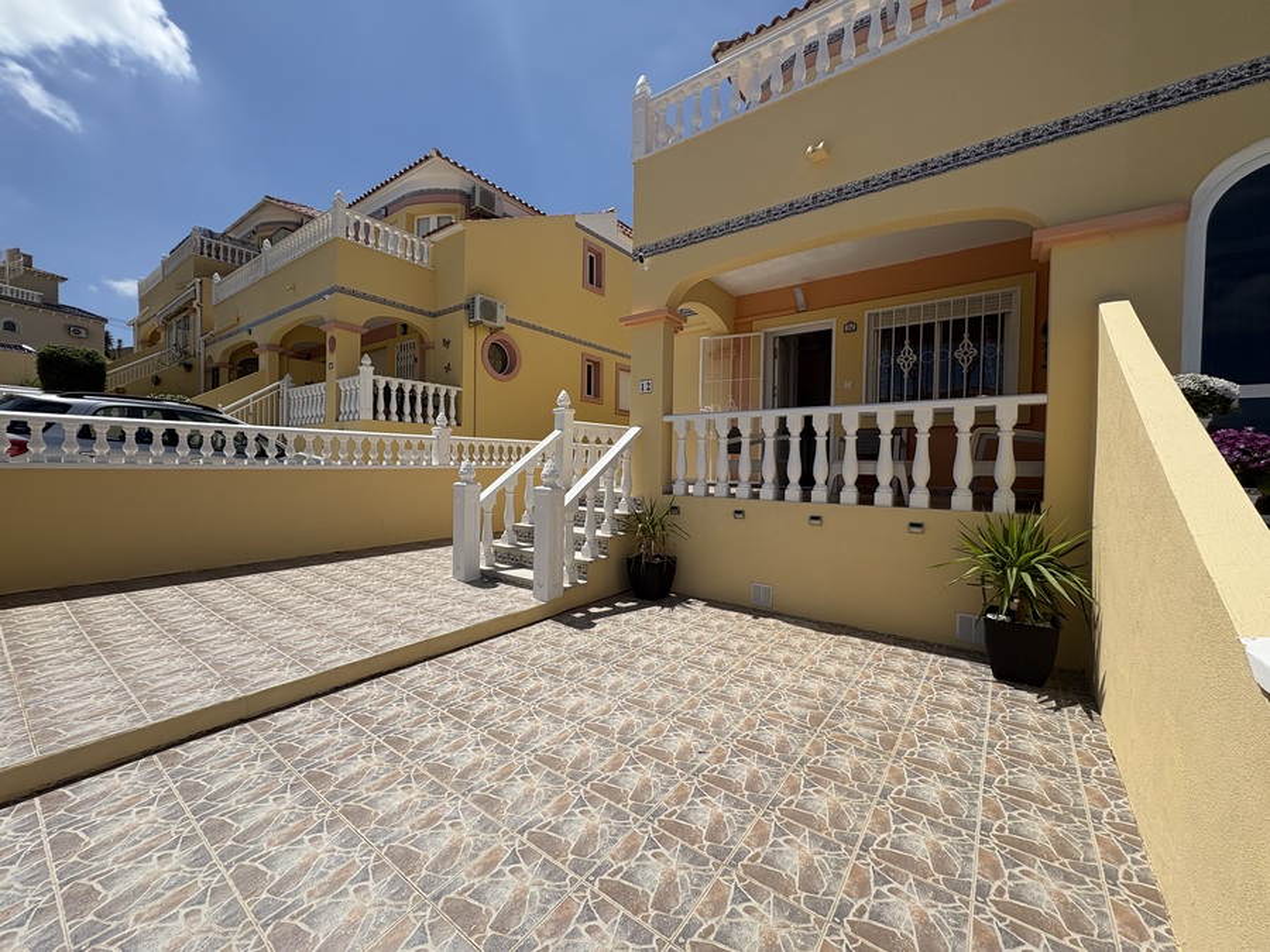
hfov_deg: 102.1
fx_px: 514
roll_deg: +0.4
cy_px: 476
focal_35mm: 14
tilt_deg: -0.3
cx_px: 635
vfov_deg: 85.7
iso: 50
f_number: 2.2
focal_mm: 2.22
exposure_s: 1/3906
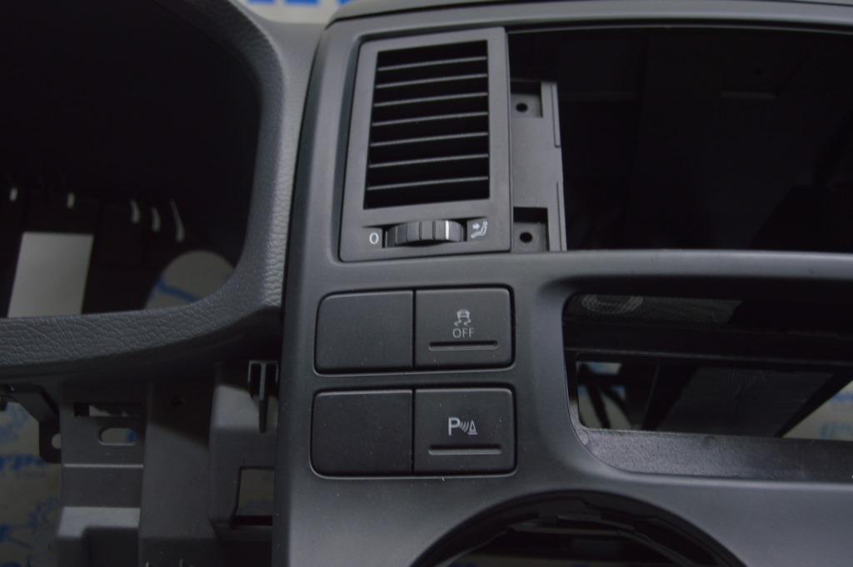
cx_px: 426
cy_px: 284
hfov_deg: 46.4
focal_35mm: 42
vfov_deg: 31.8
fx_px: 994
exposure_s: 1/20
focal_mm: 28
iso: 400
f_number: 5.6
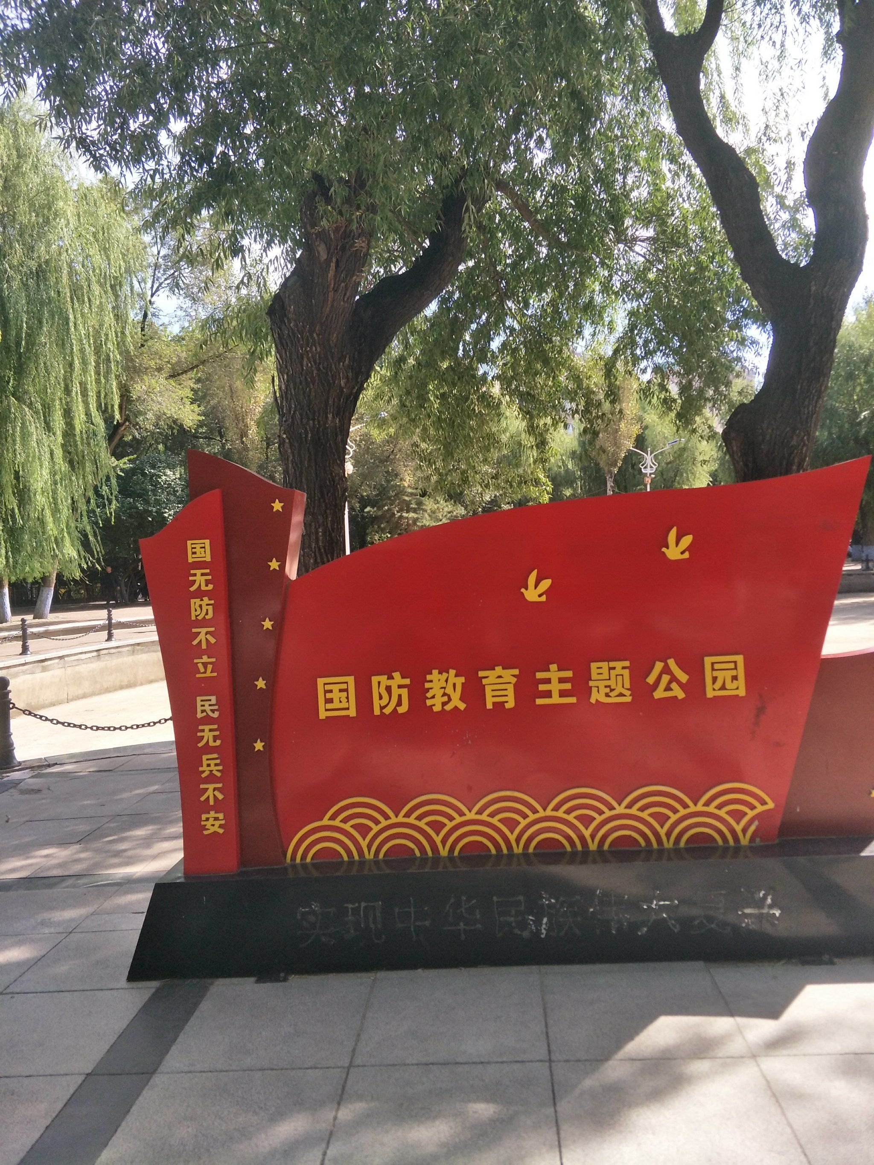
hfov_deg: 61.1
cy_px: 582
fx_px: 741
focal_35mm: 22
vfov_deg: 76.4
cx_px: 437
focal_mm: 3.79
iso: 97
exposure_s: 1/588
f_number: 1.7
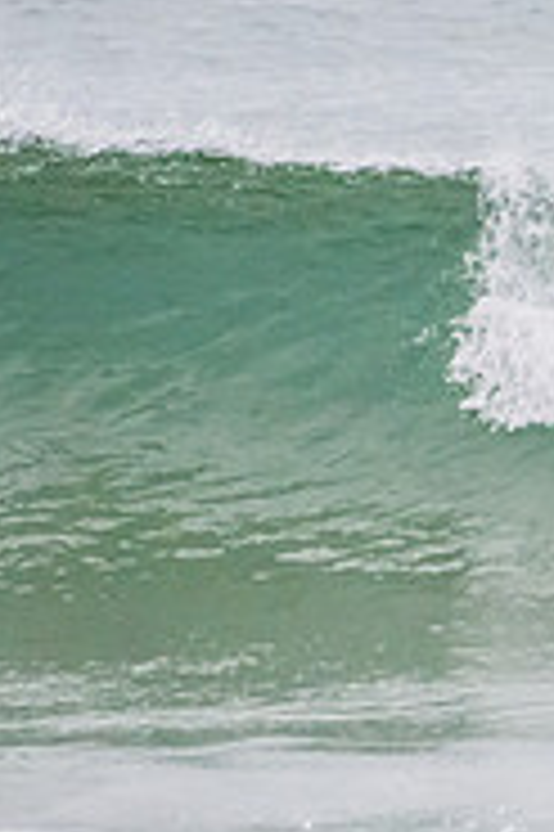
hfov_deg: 0.7
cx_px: 1302
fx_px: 44585
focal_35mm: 1928
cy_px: 383
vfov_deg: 1.1
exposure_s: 1/800
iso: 1600
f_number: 5.6
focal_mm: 500
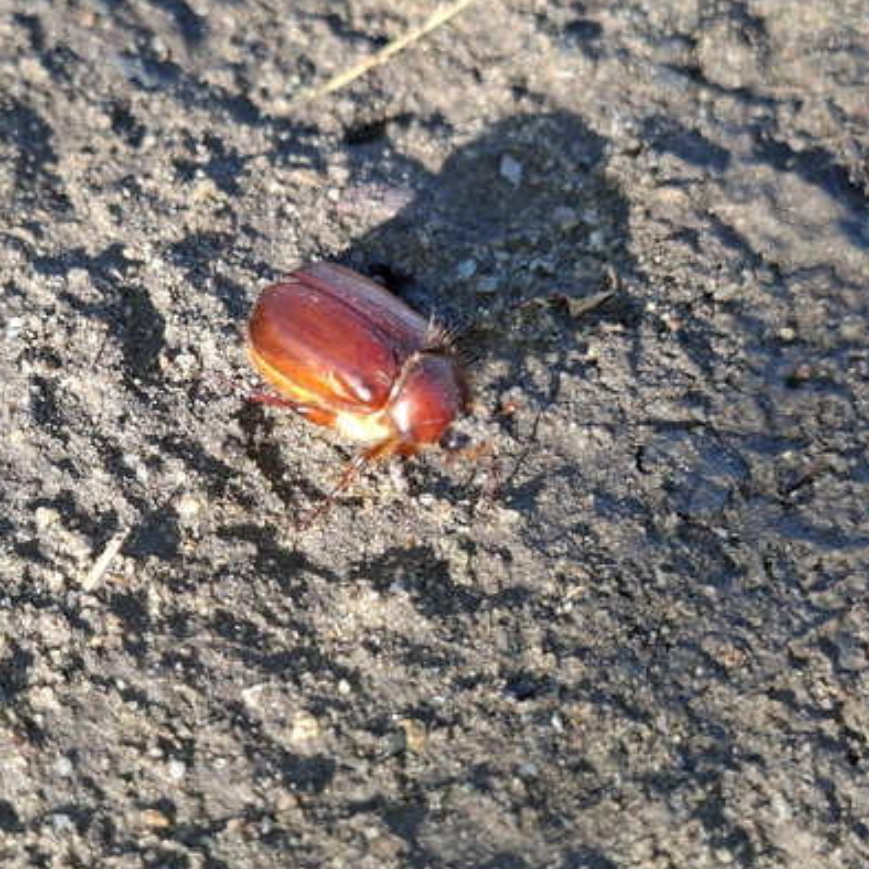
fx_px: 937
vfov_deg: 49.7
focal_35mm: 33
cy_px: 401
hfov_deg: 49.0
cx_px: 300
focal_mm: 5.54
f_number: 1.8
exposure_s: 1/195
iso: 50
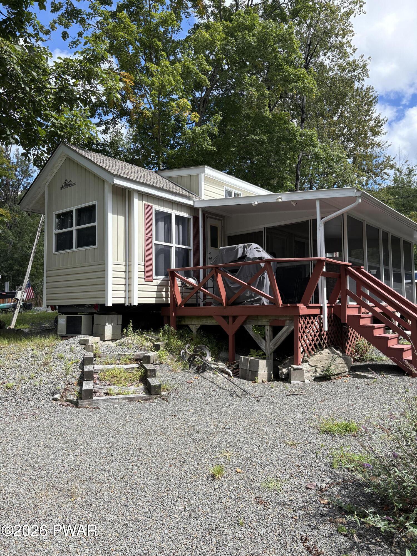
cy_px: 278
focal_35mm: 26
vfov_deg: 67.3
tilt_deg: +4.4
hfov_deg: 53.1
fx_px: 418
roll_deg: +0.5
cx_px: 208
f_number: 1.6
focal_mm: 5.96
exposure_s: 1/1751
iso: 64
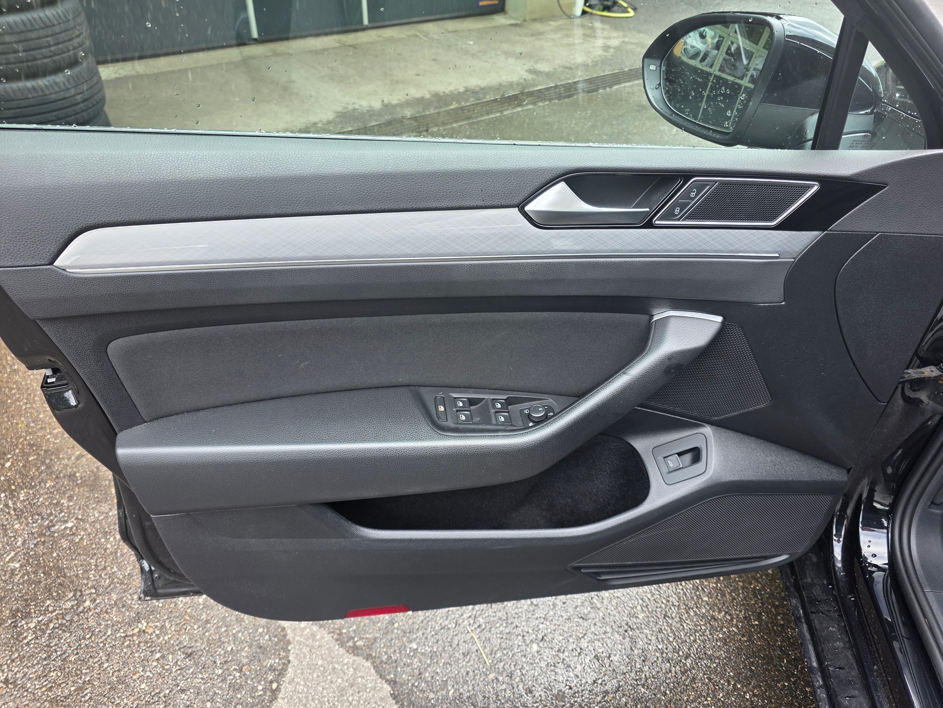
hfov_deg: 73.9
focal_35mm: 23
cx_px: 472
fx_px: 627
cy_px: 354
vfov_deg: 58.9
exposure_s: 1/180
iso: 80
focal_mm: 6.3
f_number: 1.7
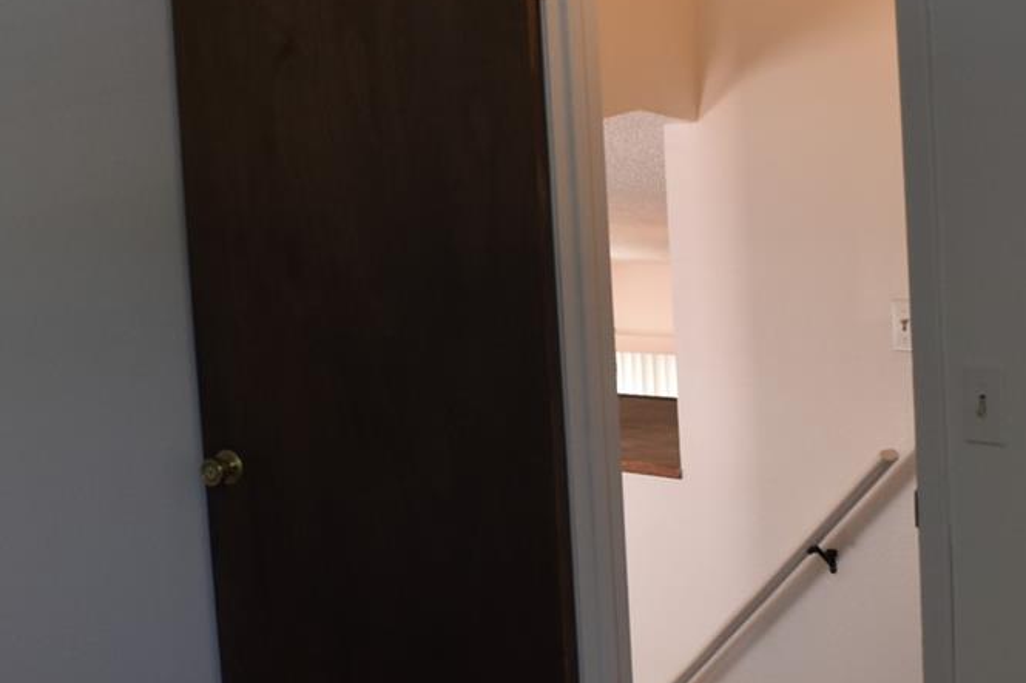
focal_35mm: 90
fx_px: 2570
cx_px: 531
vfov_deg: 15.1
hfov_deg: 22.6
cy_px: 359
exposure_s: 1/60
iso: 400
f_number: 4
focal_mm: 25
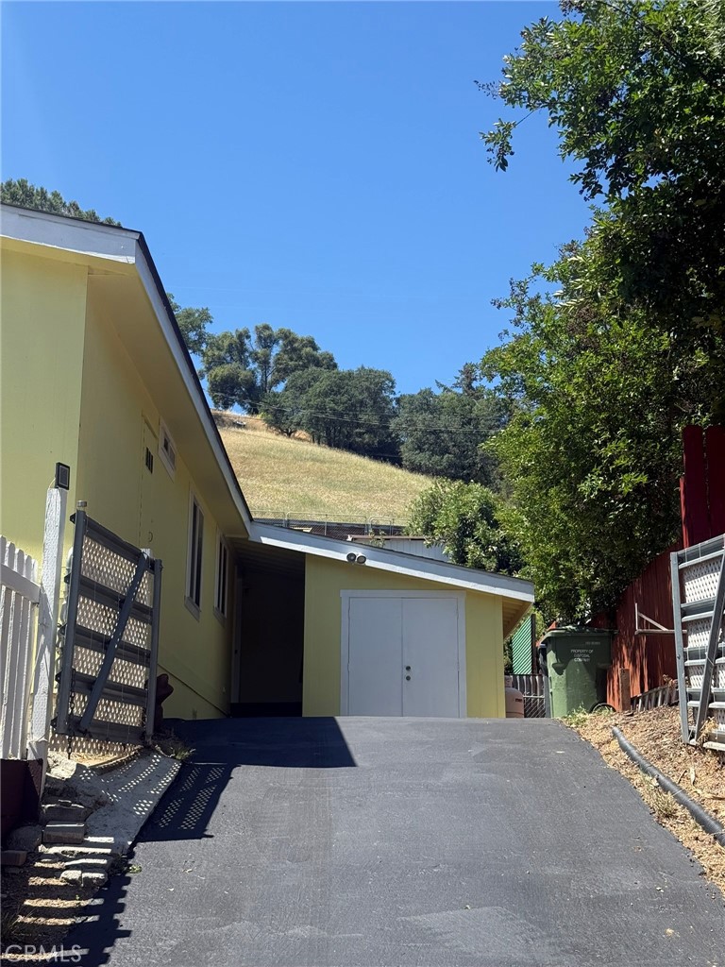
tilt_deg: +16.7
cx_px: 362
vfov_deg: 39.7
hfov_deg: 30.3
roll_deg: -2.5
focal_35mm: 48
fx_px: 1340
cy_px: 484
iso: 80
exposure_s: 1/2762
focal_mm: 6.76
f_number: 1.78
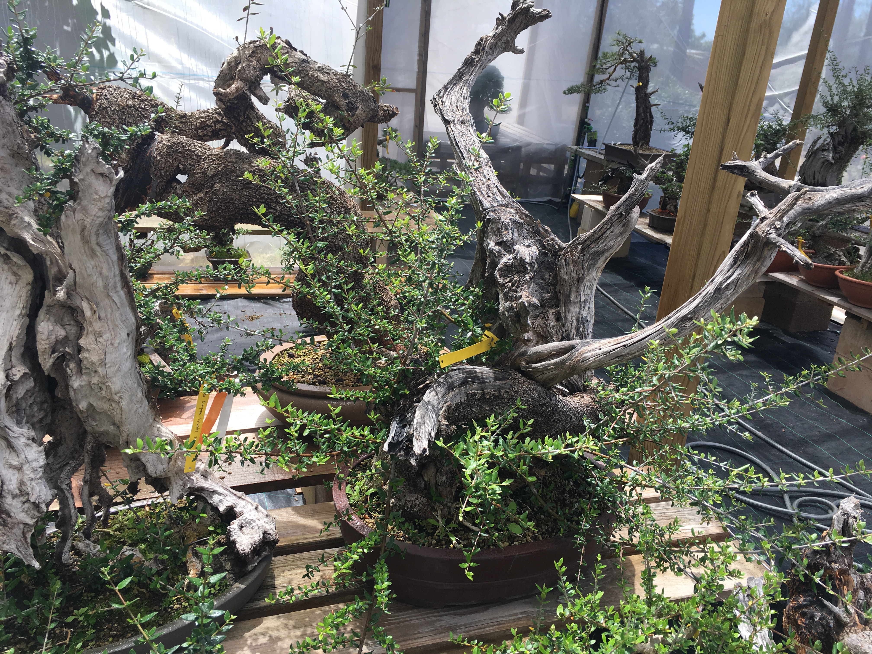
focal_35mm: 29
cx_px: 436
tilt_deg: -22.0
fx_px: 731
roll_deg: -4.3
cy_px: 327
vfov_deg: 48.2
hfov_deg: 61.7
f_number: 2.2
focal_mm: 4.15
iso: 25
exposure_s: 1/527
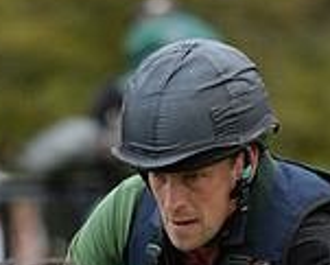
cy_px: 602
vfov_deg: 1.1
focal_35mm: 1437
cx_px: 109
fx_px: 14044
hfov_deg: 1.3
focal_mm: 400
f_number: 6.3
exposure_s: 1/800
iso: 1000
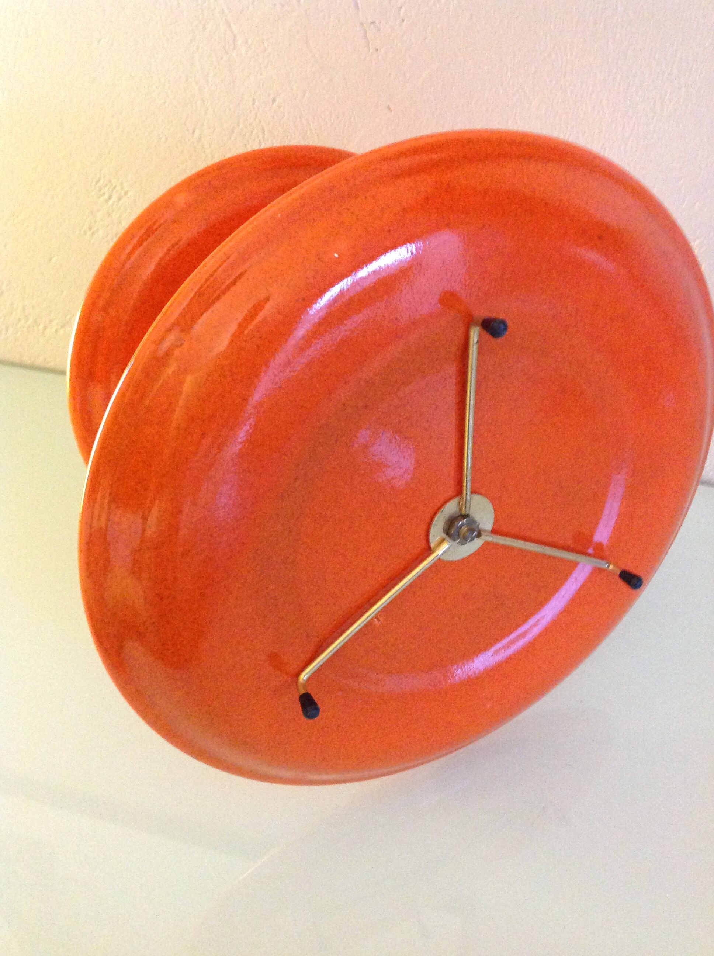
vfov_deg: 52.7
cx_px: 357
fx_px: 965
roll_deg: +1.1
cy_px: 478
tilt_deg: -42.0
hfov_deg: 40.6
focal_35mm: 35
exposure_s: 1/15
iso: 500
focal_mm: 4.28
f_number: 2.4
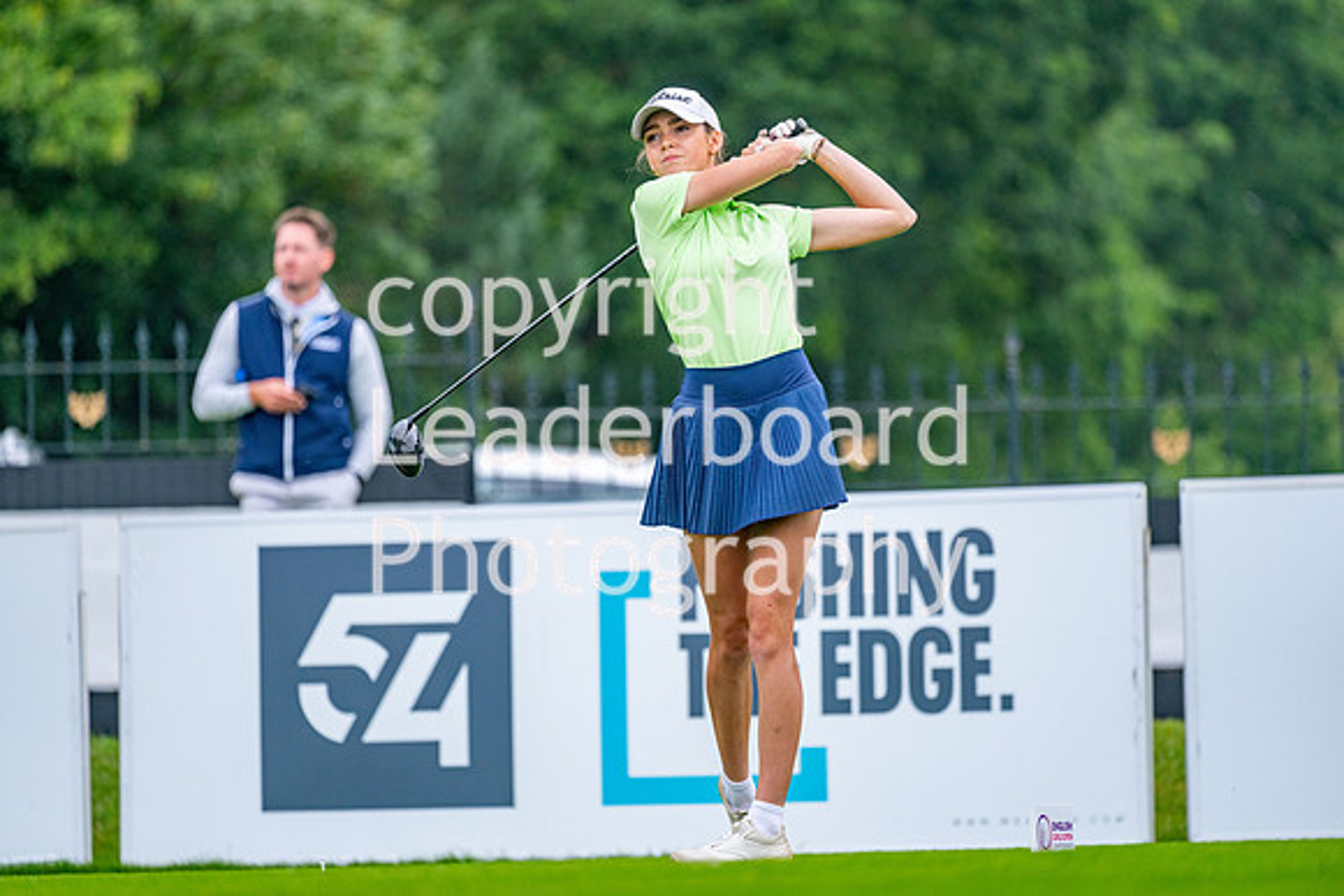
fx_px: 11202
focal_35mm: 300
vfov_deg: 4.6
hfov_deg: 6.9
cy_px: 448
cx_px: 672
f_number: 4.5
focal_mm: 300
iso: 400
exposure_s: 1/2000
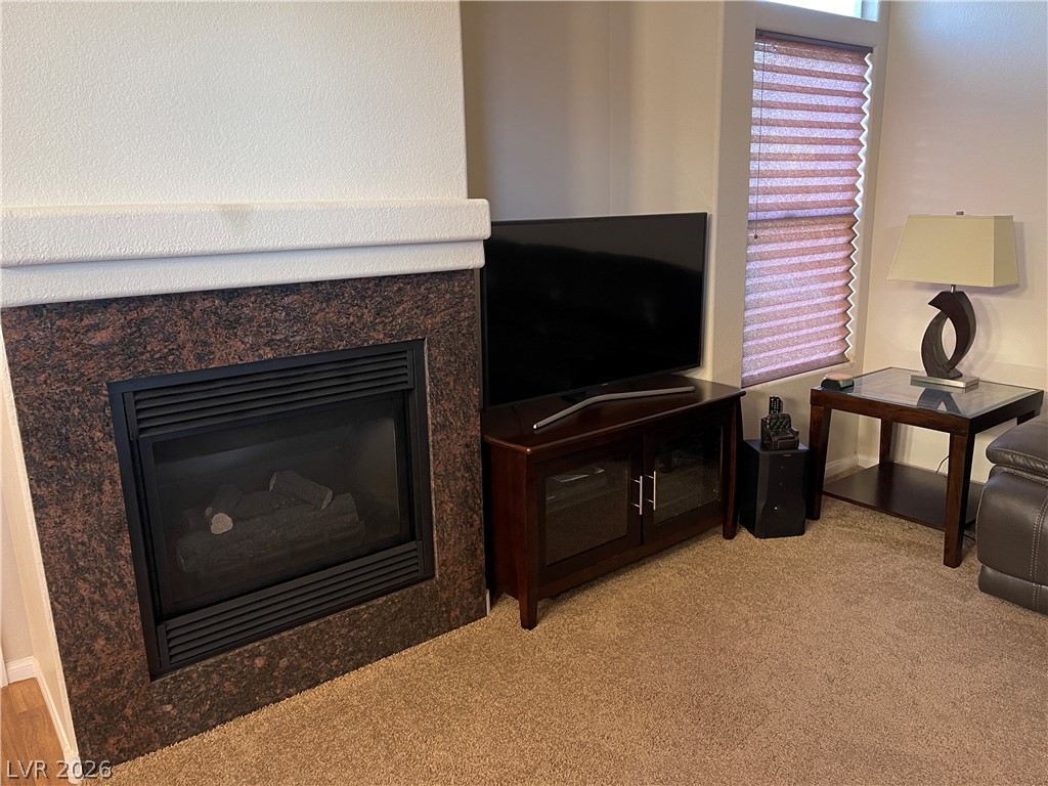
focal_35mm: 26
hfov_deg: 67.3
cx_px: 524
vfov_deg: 53.1
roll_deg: +1.6
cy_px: 393
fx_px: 787
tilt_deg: -13.5
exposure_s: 1/40
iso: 500
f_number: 1.6
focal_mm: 5.1
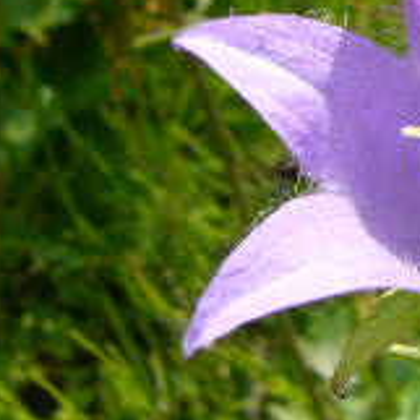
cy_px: -57
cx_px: 605
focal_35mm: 123
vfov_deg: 13.8
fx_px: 1688
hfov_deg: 13.5
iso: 80
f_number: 5.6
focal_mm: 5.8
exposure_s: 1/250
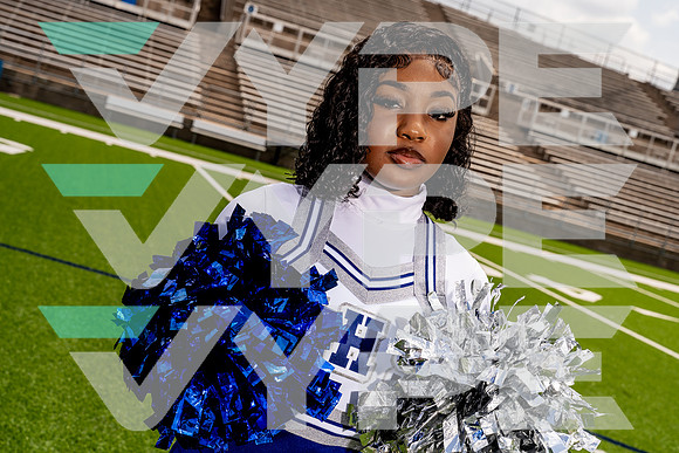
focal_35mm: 57
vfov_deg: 23.8
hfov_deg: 35.0
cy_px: 226
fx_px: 1075
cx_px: 340
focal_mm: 57
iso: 100
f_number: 9
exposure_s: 1/250
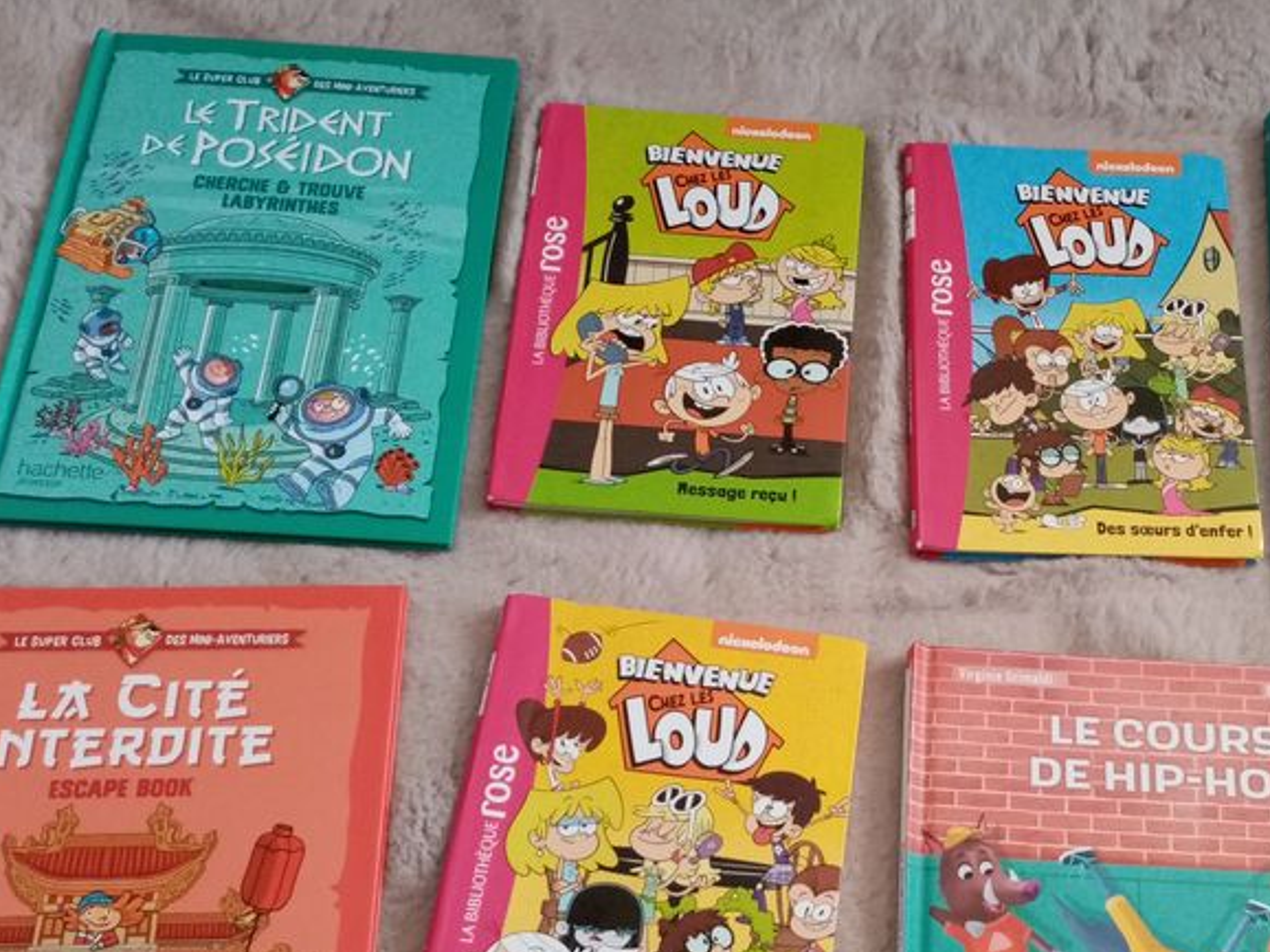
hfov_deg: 41.4
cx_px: 868
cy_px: 666
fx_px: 1650
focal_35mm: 45
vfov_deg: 31.8
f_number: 1.8
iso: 430
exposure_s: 1/33.3
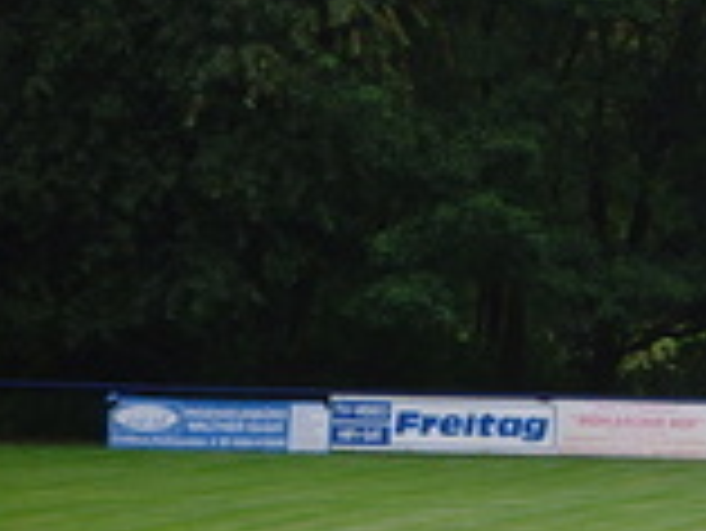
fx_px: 6184
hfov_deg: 6.5
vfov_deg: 4.9
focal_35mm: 303
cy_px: 484
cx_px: 1003
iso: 80
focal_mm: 16
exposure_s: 1/125
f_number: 4.4
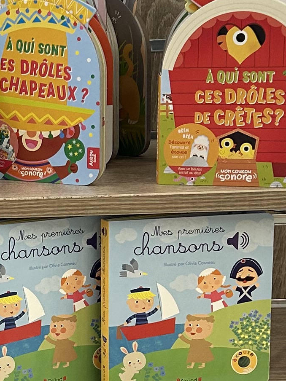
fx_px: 1278
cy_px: 280
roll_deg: +1.1
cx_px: -73
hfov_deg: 12.4
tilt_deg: -14.5
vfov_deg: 16.9
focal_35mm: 116
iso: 100
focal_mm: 5.7
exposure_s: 1/100
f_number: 1.5
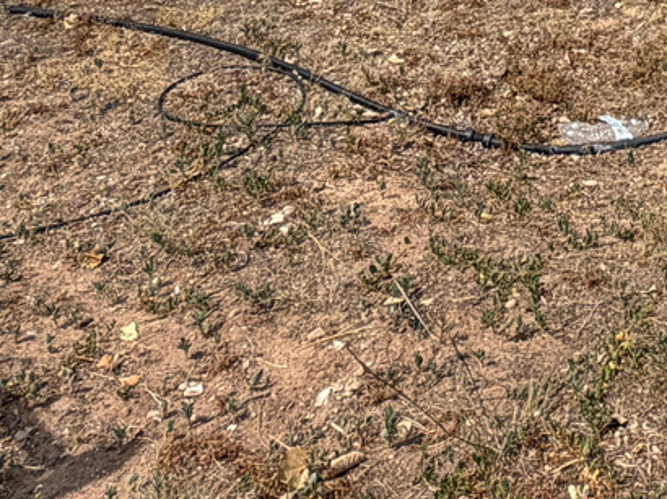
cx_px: 865
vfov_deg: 17.0
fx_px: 1348
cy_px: -416
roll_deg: -1.4
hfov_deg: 24.3
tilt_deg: -1.7
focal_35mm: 70
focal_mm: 2.22
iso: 20
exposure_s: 1/1235
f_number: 2.2
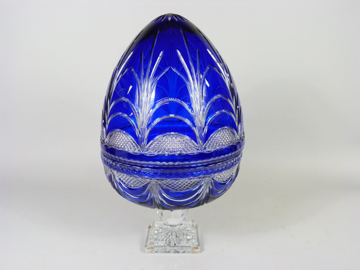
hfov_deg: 52.6
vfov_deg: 40.7
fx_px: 364
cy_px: 135
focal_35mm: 35
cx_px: 180
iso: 400
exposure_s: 1/30
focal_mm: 6.3
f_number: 3.1
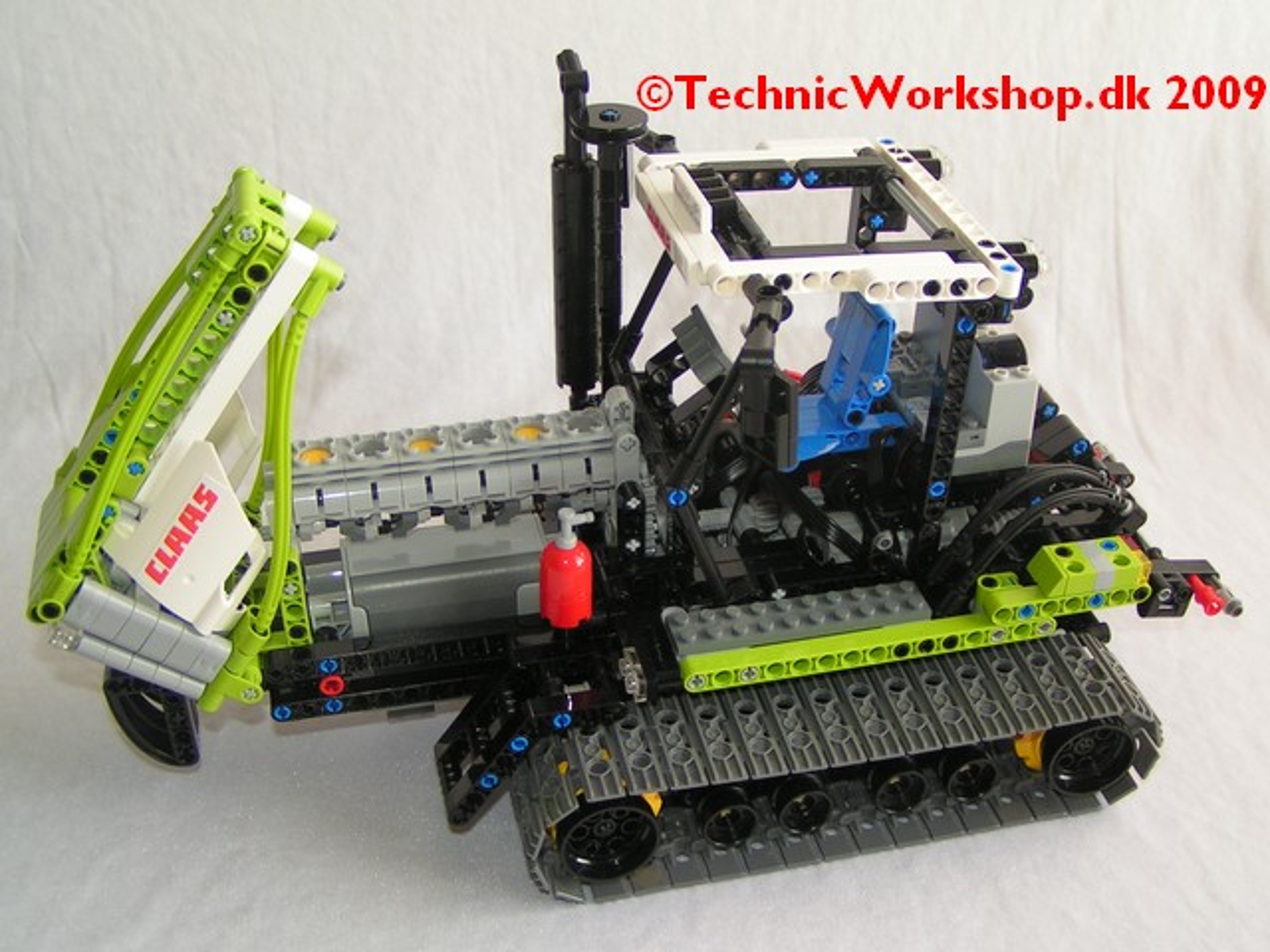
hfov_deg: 49.0
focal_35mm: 38
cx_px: 635
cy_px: 476
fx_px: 1394
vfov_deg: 37.7
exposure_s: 1/50
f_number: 2.8
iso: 50
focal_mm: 5.8
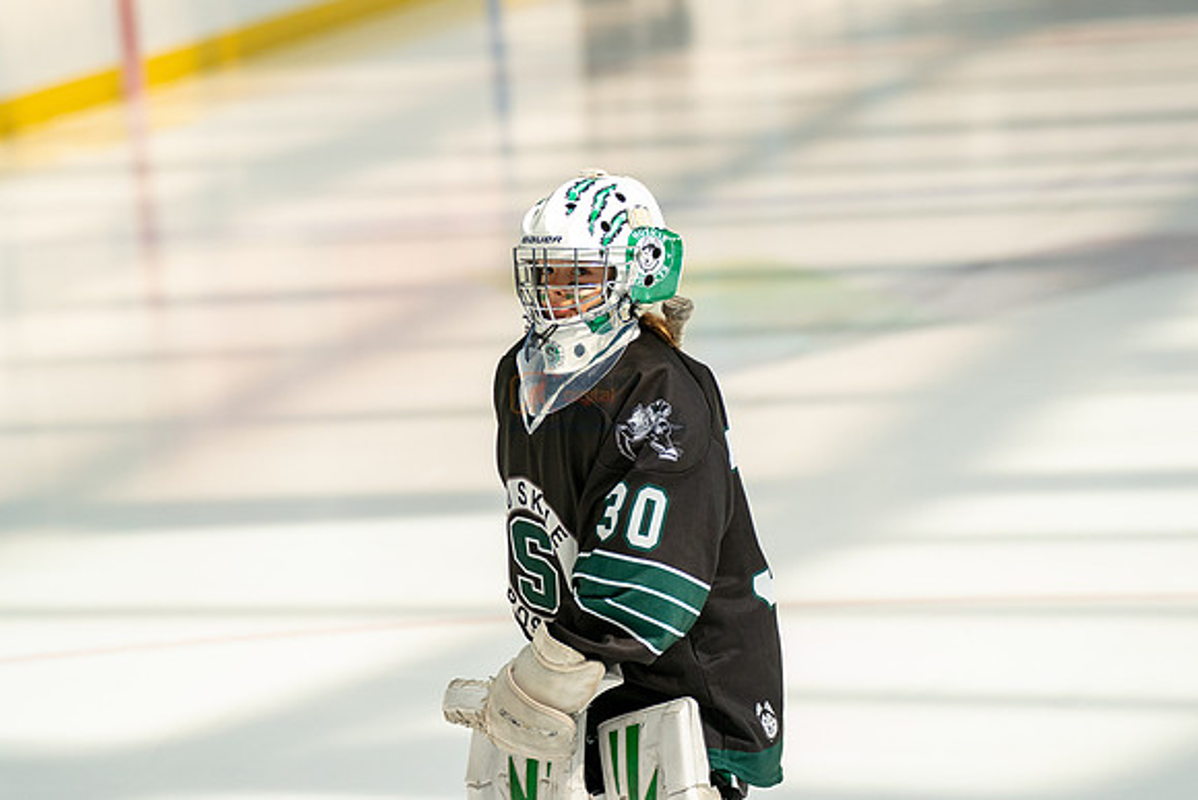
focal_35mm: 215
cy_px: 311
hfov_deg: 9.6
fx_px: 7168
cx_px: 582
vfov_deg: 6.4
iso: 1600
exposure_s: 1/3200
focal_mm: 176
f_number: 3.5
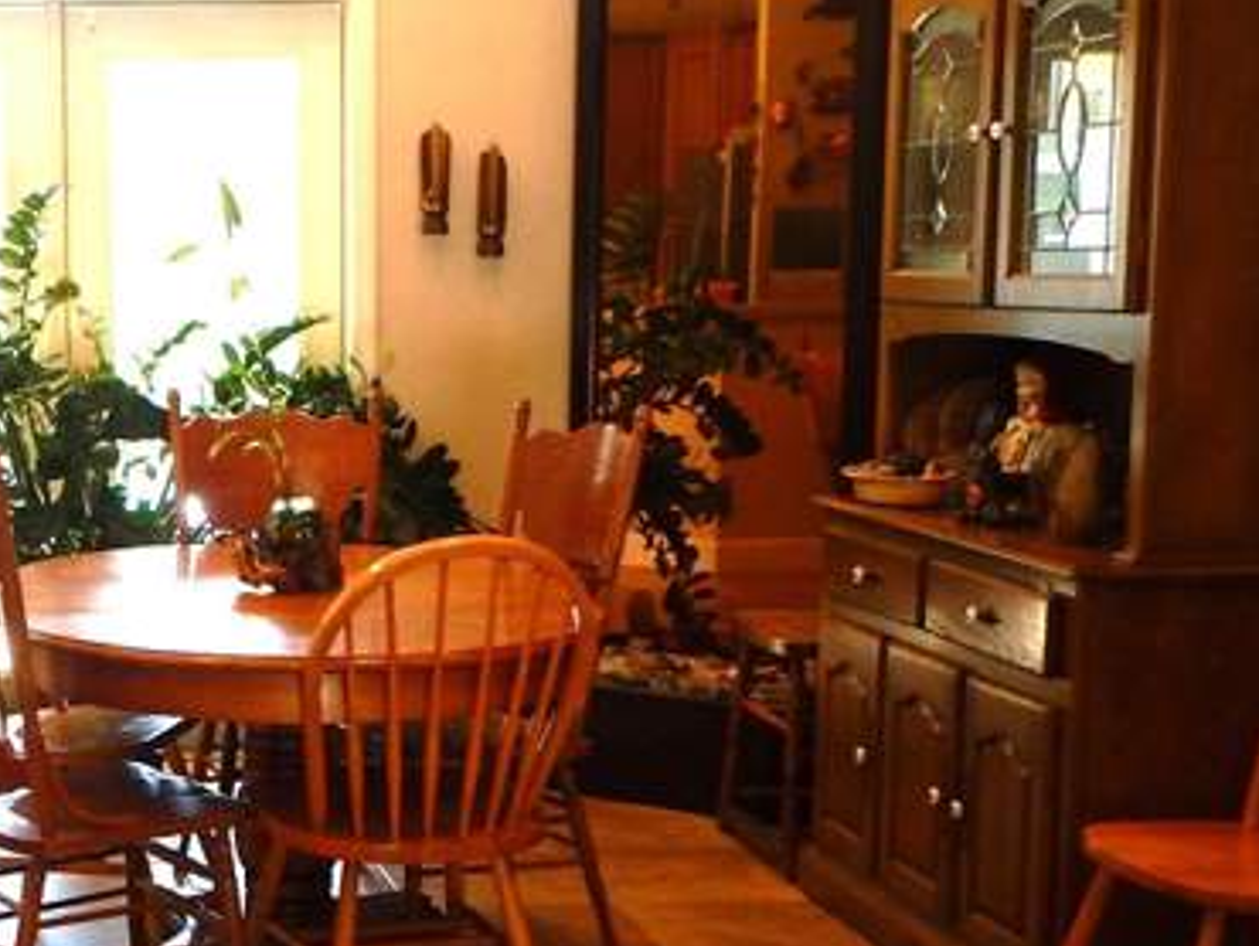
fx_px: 2438
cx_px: 122
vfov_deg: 21.9
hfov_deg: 27.9
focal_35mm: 67
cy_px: 633
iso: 140
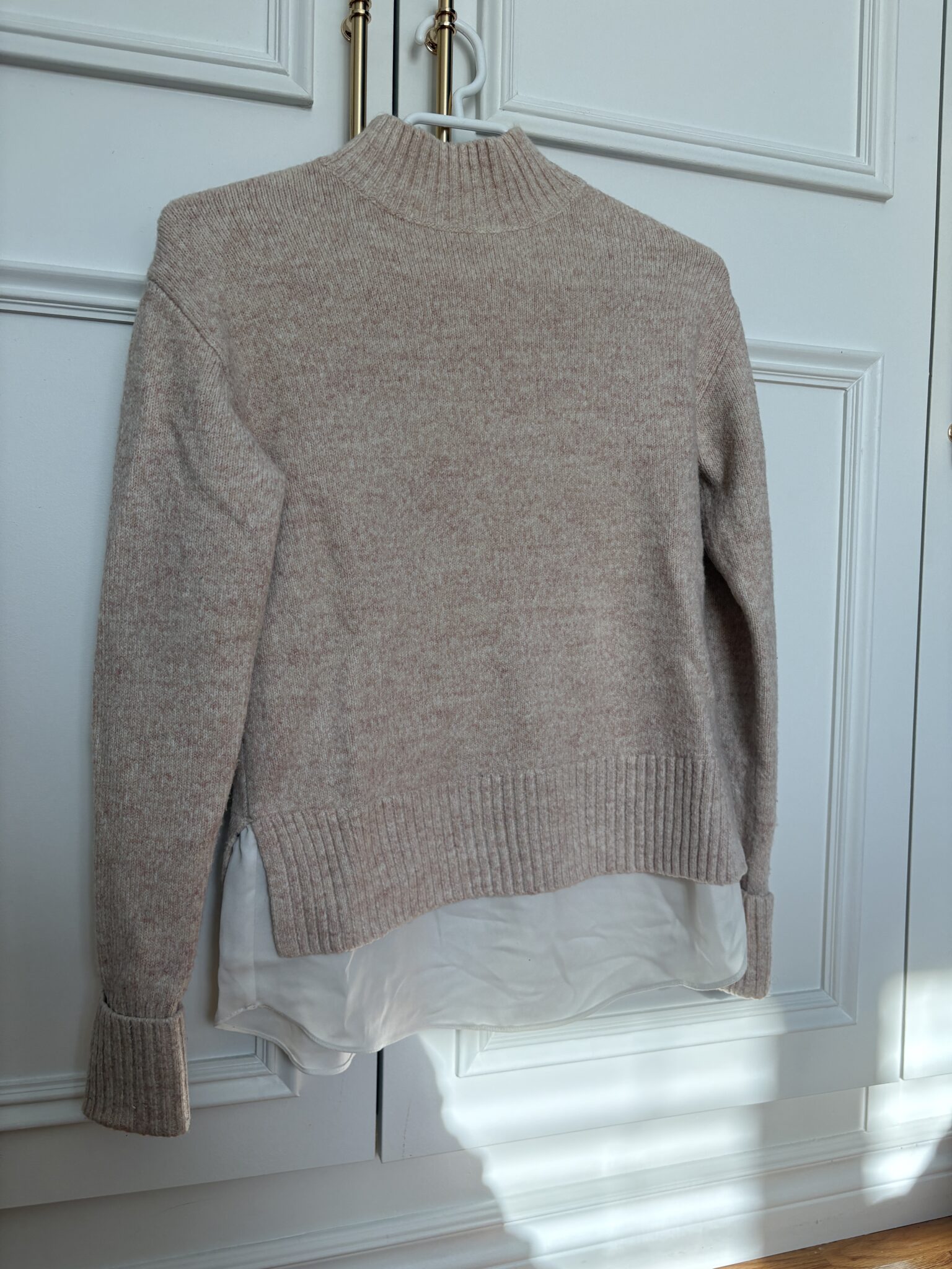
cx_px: 476
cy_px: 634
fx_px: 953
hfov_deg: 53.1
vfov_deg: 67.3
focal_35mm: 26
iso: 40
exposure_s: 1/271
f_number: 1.6
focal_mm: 5.96
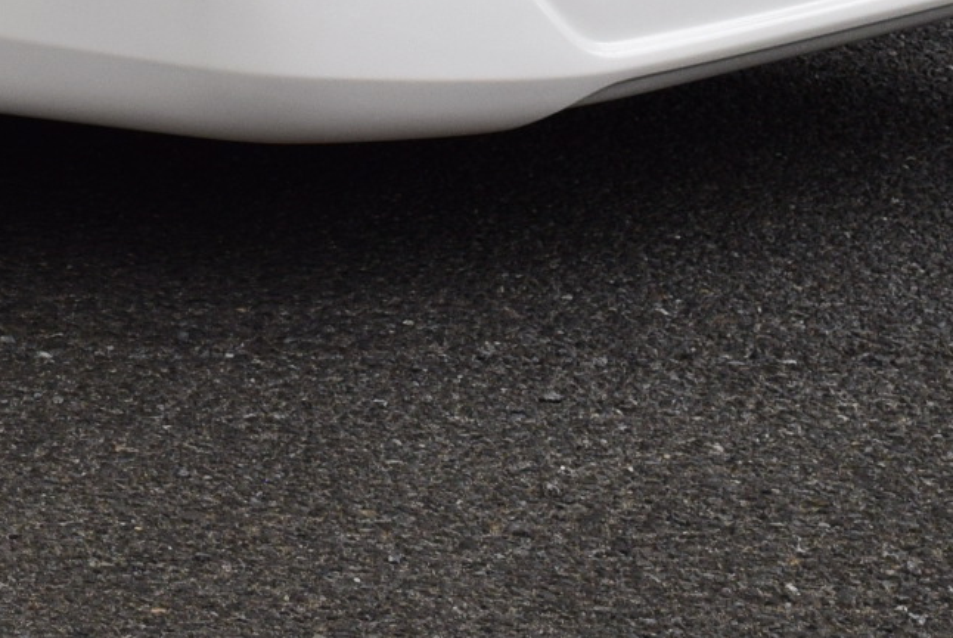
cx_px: -608
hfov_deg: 7.6
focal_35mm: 264
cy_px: -740
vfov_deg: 5.1
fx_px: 6995
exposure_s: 1/200
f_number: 10
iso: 400
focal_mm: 38
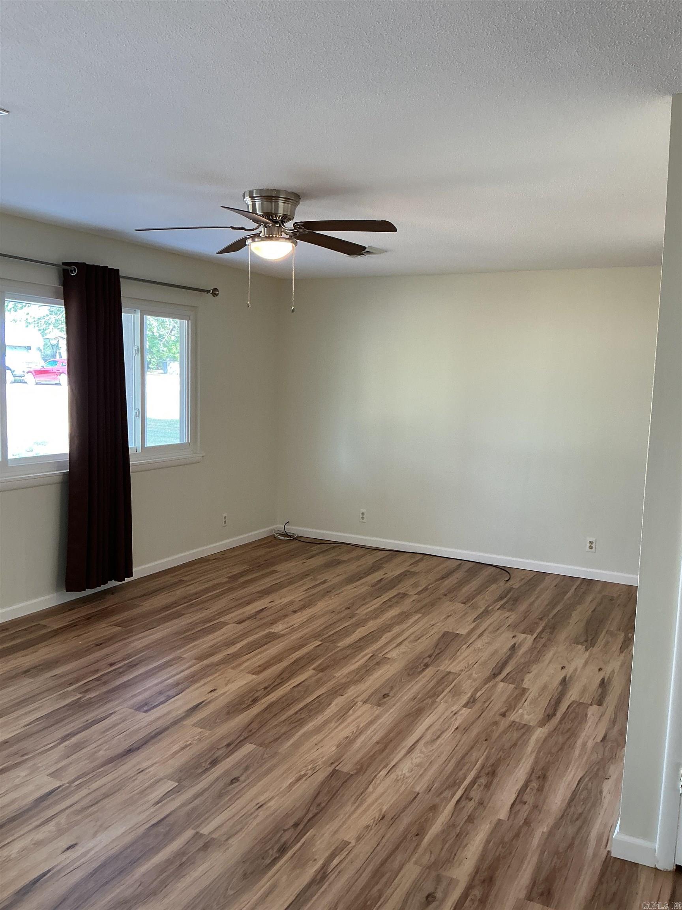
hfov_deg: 48.2
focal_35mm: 29
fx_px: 762
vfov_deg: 61.7
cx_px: 341
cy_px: 455
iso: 125
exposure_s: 1/60
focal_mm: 3
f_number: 1.8
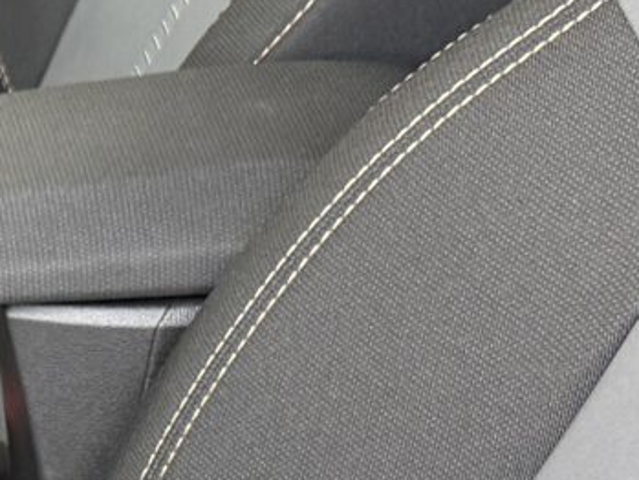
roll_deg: -1.5
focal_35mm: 176
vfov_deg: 8.3
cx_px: -688
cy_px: 696
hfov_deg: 10.3
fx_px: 3250
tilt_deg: -34.5
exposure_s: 1/121
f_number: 1.78
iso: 160
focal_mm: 6.76
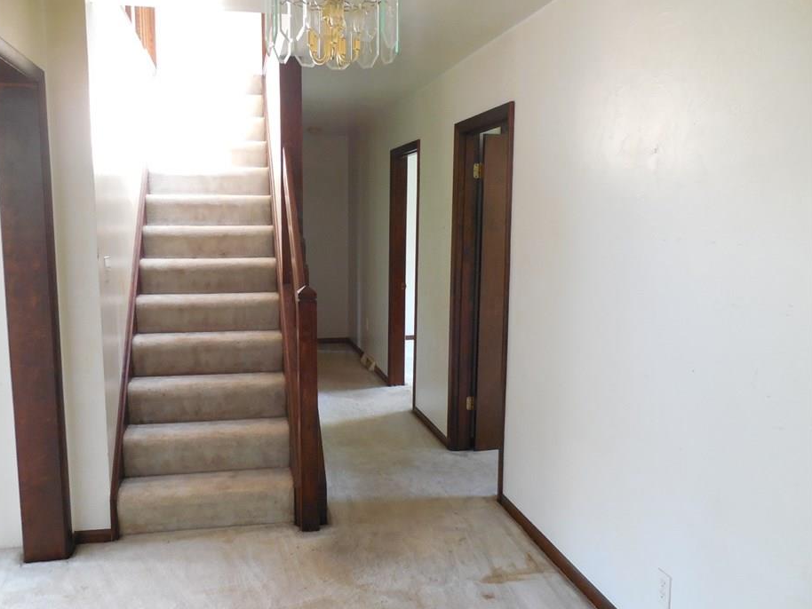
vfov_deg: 49.8
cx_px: 360
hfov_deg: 63.2
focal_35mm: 28
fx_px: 657
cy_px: 311
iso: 400
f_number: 3.3
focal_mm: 4.5
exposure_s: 1/25
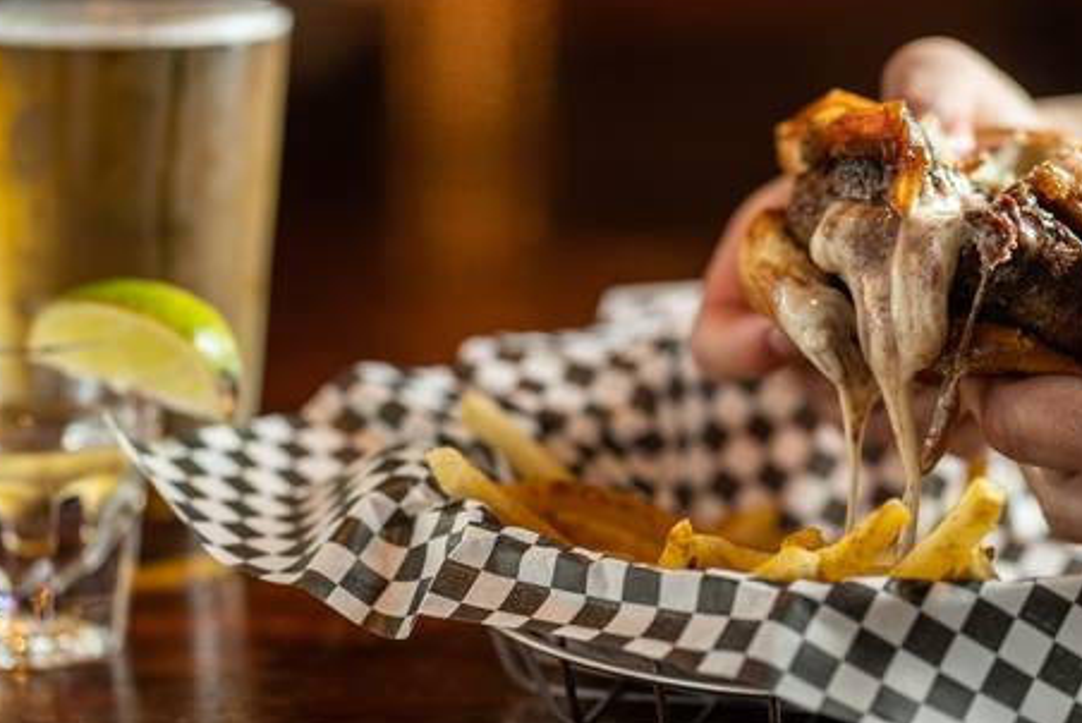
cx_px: 639
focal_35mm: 124
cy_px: 266
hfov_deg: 16.5
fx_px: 3729
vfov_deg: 11.1
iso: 200
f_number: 2.8
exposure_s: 1/125
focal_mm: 85
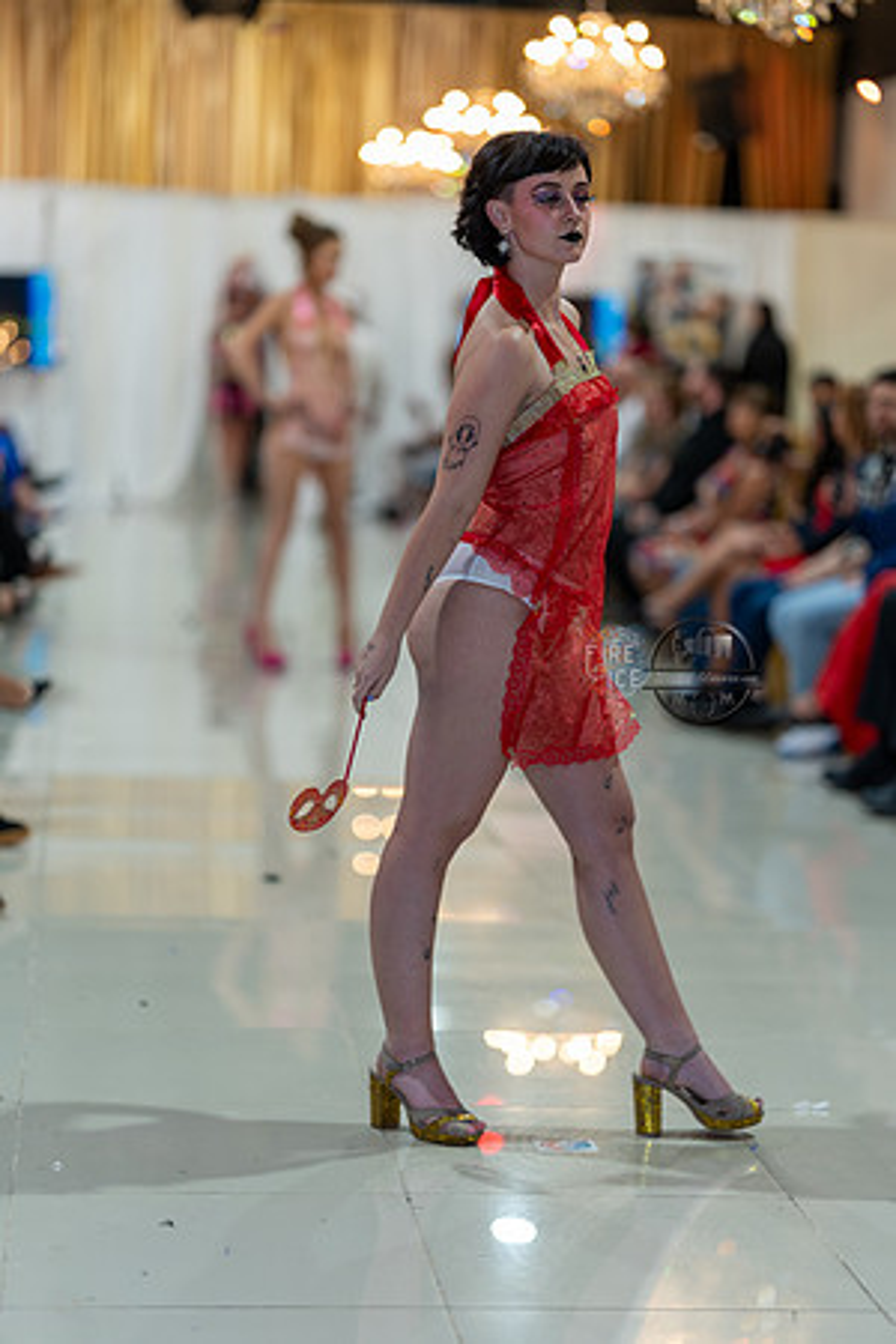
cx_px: 448
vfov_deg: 23.9
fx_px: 3173
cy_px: 672
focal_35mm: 85
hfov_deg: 16.1
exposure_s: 1/160
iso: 125
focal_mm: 85
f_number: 1.4
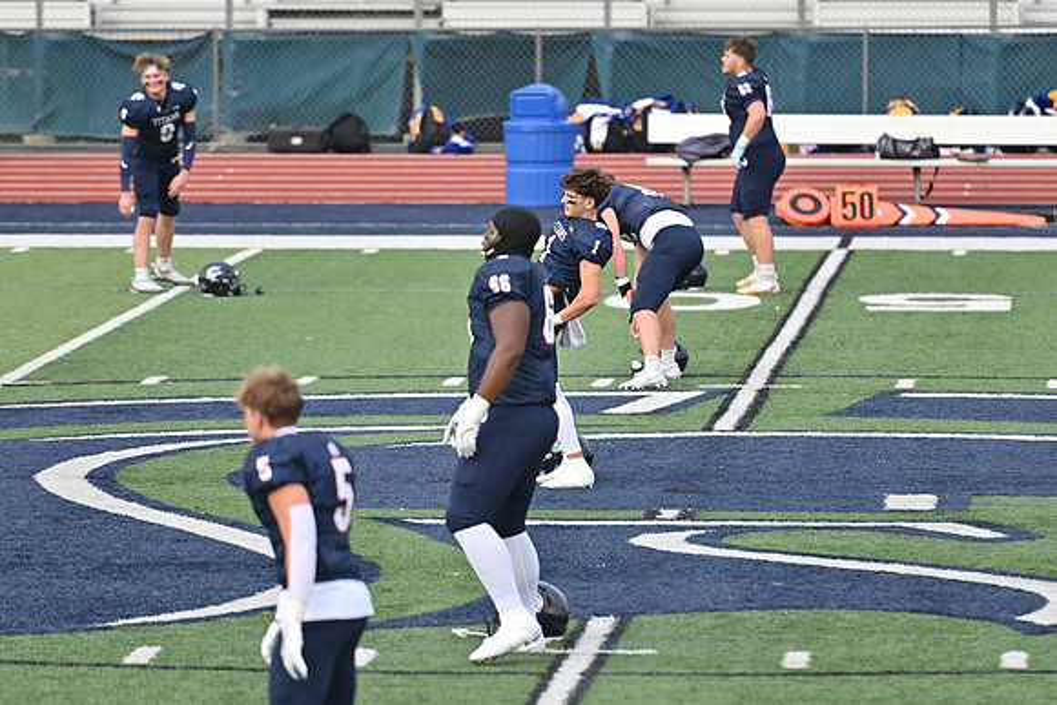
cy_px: 352
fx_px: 8810
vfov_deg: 4.6
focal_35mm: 300
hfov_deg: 6.9
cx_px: 528
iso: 400
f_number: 3.5
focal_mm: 200
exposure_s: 1/1600
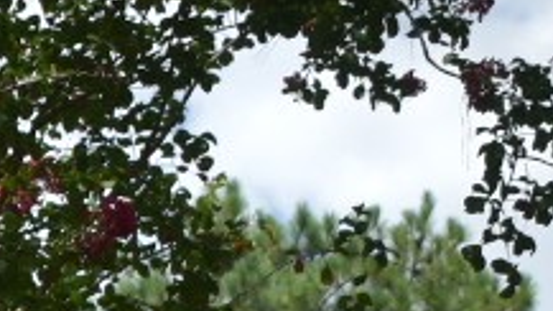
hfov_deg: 7.1
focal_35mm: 294
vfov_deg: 4.0
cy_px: 1063
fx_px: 4309
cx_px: -556
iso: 100
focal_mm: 25
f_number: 4
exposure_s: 1/640
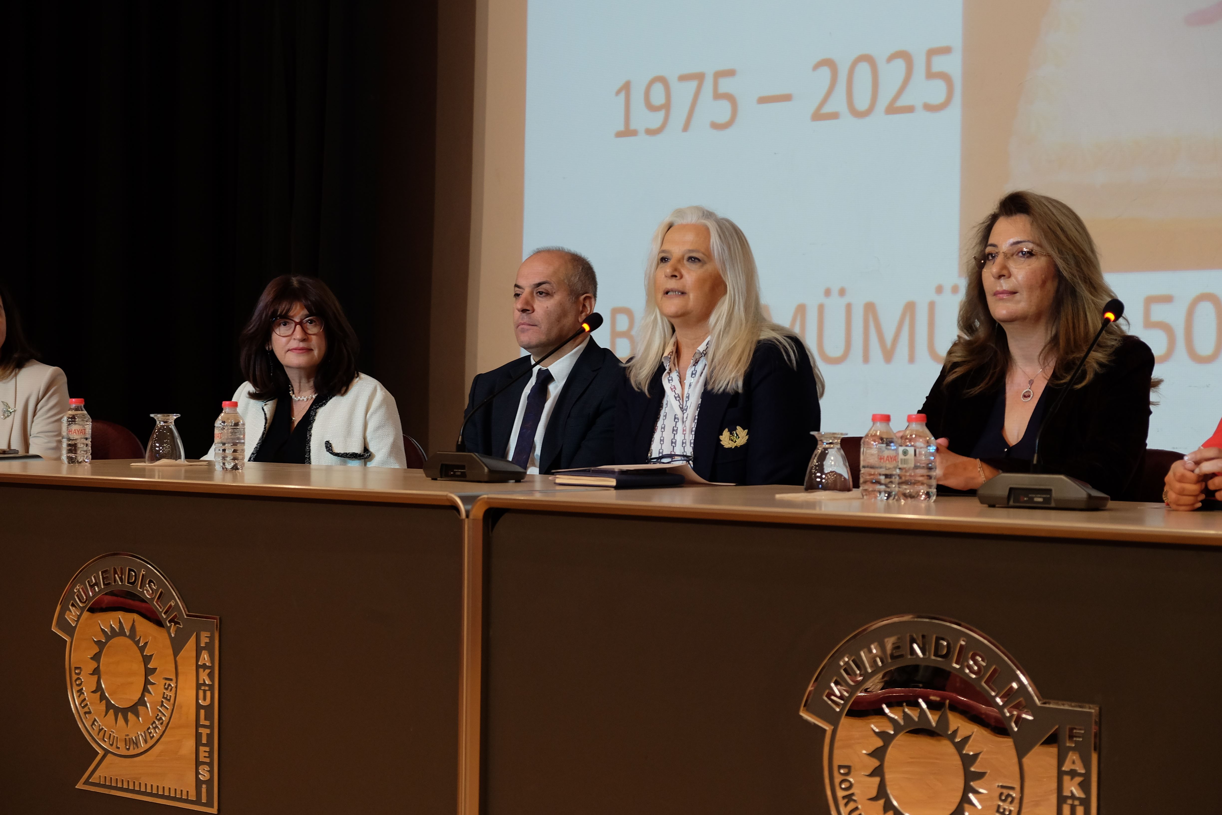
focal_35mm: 67
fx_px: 2274
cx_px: 611
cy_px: 408
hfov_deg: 30.1
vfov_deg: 20.3
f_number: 4
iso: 640
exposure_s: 1/15
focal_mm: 44.4
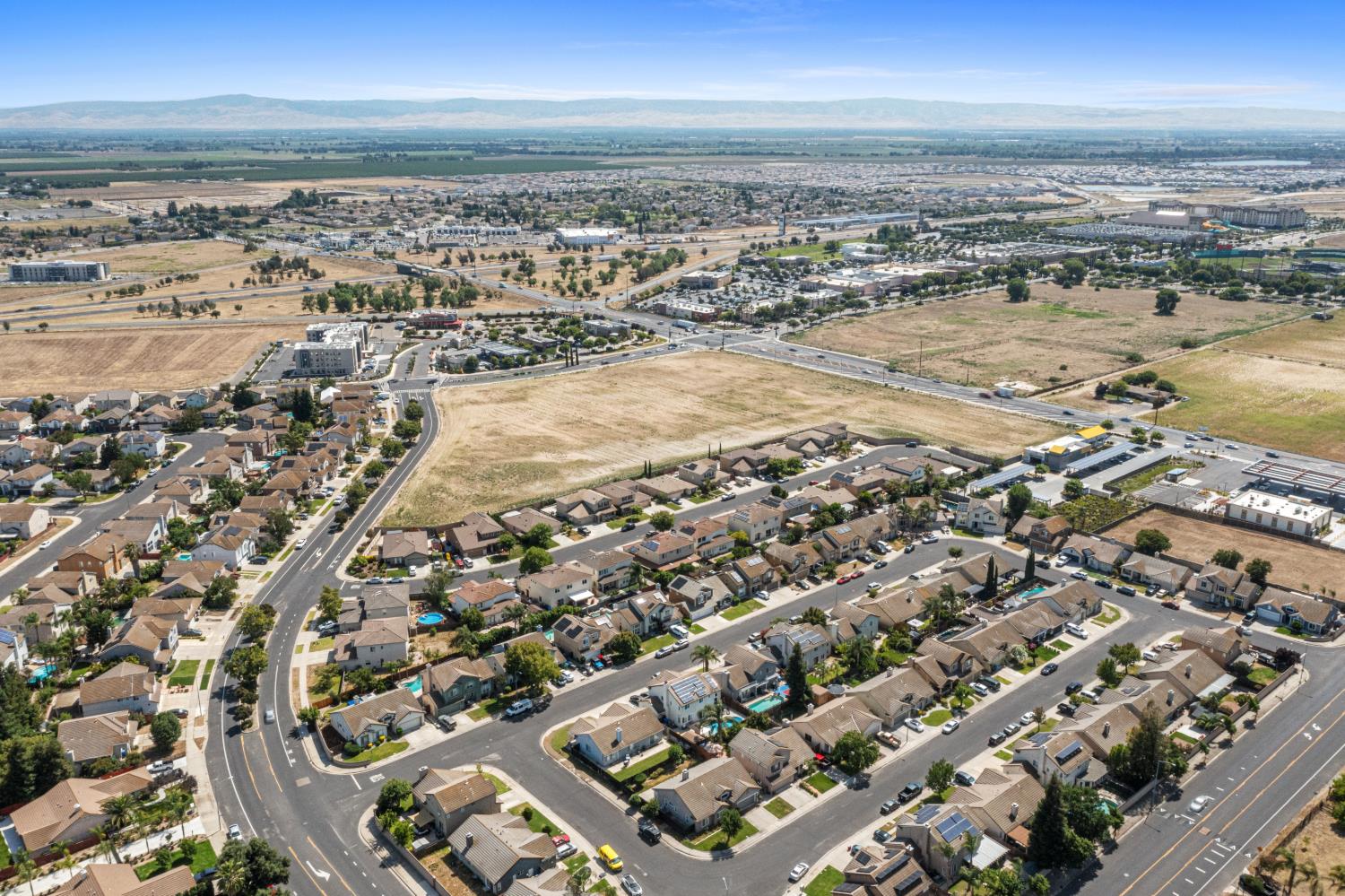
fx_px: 1046
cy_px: 448
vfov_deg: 46.4
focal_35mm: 28
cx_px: 672
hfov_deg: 65.5
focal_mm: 10.26
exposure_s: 1/640
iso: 800
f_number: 8
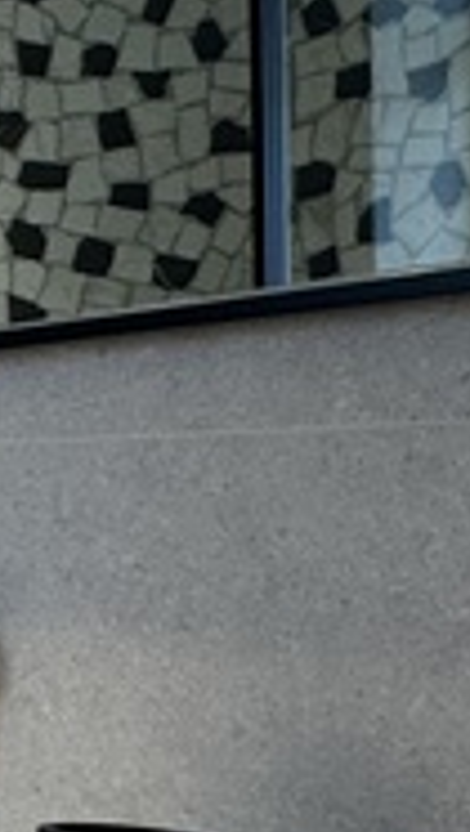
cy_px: 532
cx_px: -1356
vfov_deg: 25.2
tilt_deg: -0.8
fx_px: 1856
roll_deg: +0.4
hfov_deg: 8.4
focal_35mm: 84
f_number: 2.2
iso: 64
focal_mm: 2.22
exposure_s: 1/99
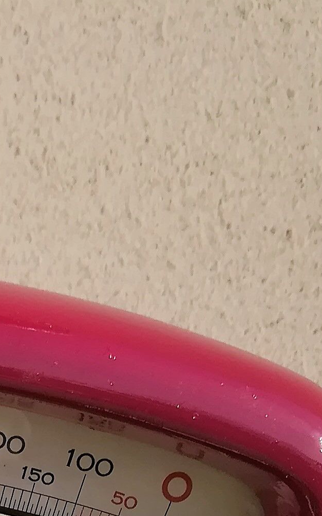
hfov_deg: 11.3
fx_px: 1530
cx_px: -230
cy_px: 804
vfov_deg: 17.0
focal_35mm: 109
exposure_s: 1/1025
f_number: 2.2
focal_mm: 3.83
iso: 50
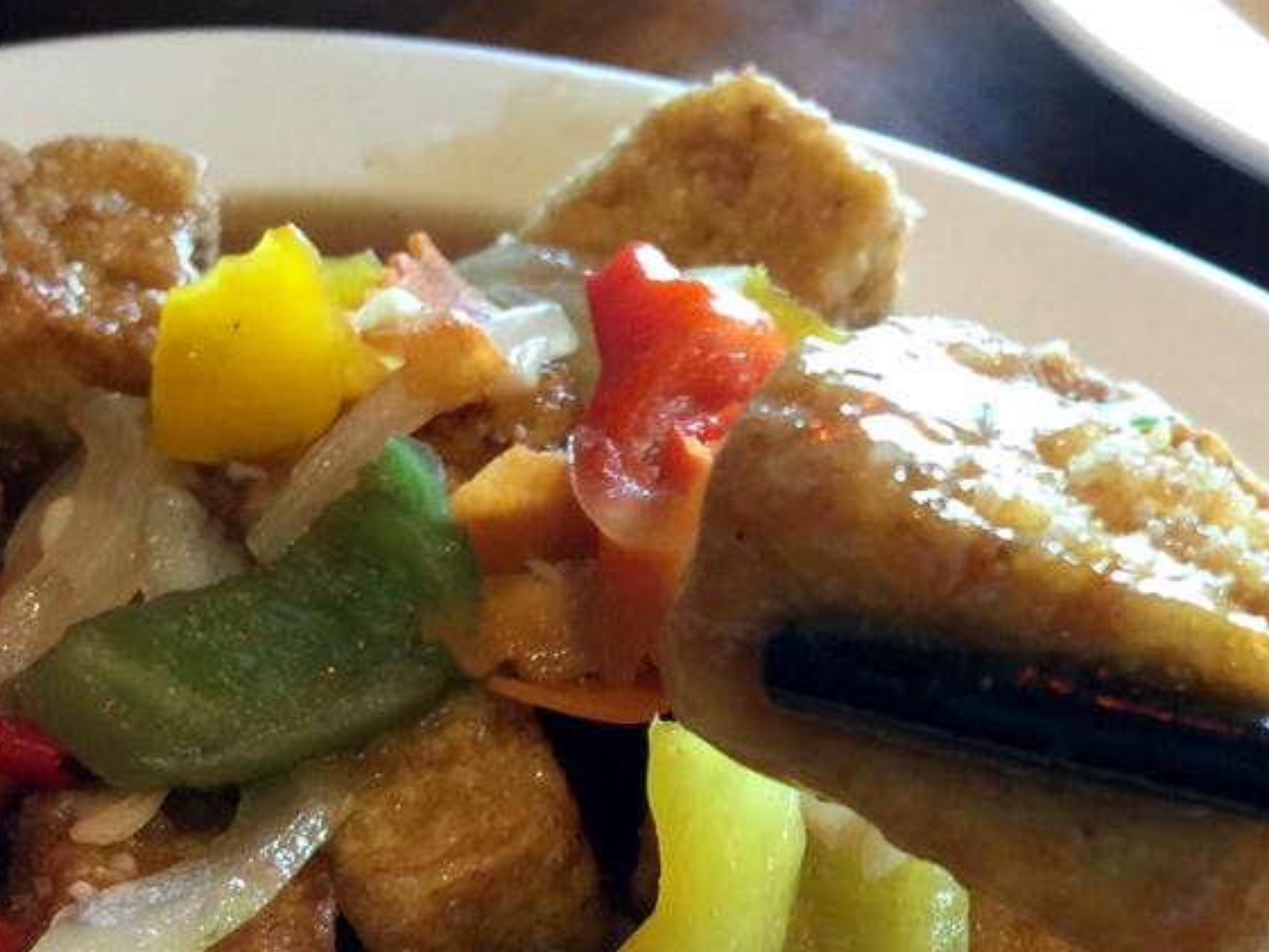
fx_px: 2273
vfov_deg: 23.1
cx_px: 801
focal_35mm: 62
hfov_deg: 31.0
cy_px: 848
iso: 64
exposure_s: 1/15
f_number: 2.2
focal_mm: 4.15
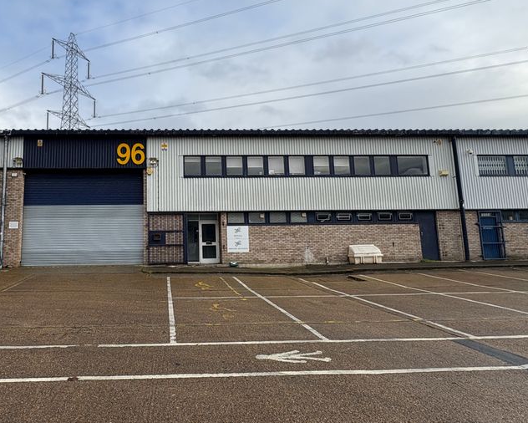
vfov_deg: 58.7
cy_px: 194
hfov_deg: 68.5
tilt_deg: +7.1
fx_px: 375
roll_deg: +0.4
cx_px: 180
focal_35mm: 24
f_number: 2.2
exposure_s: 1/1178
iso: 50
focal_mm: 2.22
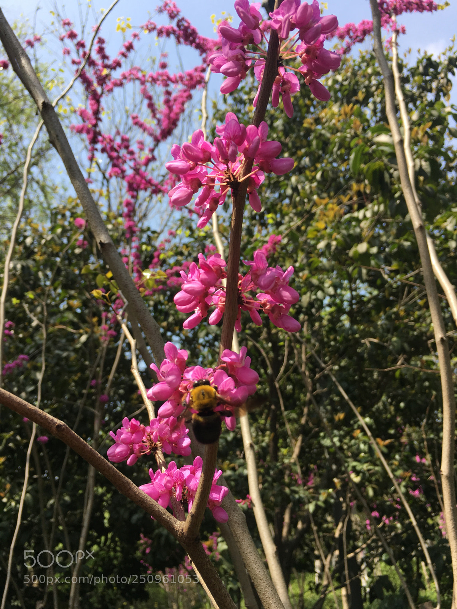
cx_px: 228
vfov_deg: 61.7
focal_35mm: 29
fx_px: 510
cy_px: 304
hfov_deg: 48.2
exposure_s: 1/725
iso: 25
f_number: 2.2
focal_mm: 4.15
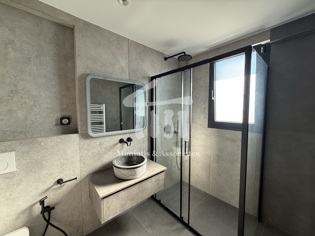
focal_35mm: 14
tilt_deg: -3.5
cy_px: 118
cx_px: 158
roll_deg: +0.7
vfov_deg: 85.7
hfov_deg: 102.1
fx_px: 127
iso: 160
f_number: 2.2
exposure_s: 1/99
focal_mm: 2.22
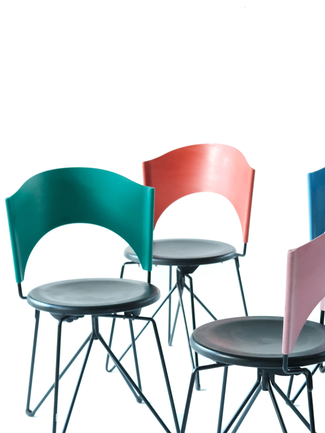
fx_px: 1114
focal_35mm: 89
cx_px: 224
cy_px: 285
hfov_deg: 16.6
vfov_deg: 21.9
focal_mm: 35
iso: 4000
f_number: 3.2
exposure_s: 1/125
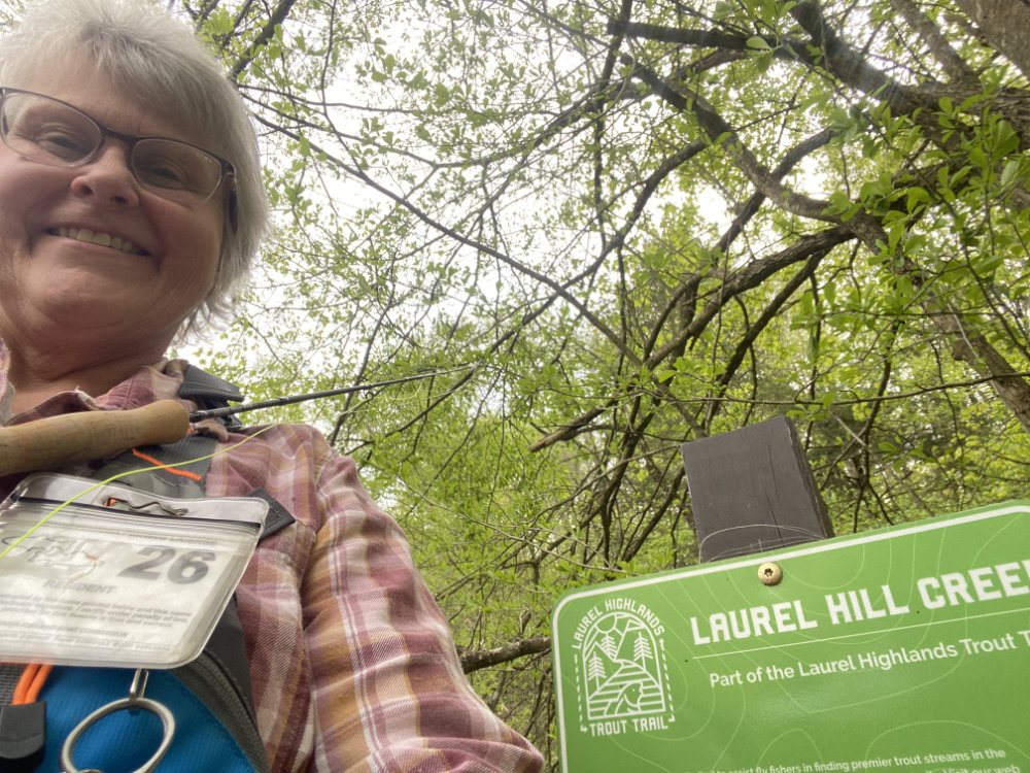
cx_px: 515
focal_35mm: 23
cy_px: 386
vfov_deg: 58.9
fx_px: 684
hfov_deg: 73.9
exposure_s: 1/122
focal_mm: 2.7
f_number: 2.2
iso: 64
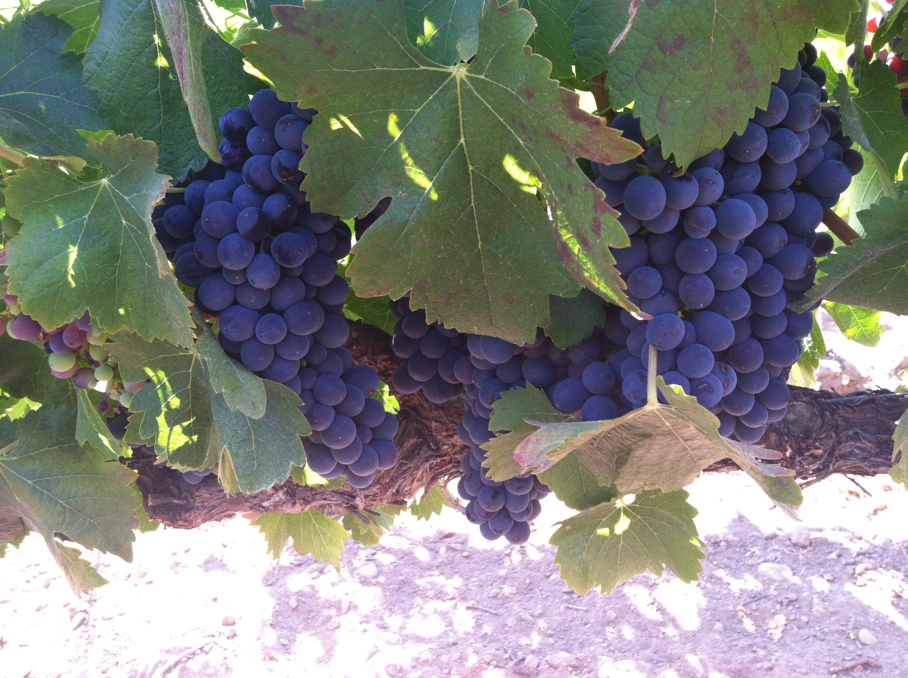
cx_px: 454
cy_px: 339
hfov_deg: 52.7
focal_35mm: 35
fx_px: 917
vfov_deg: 40.6
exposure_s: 1/120
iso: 125
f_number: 2.8
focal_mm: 3.85
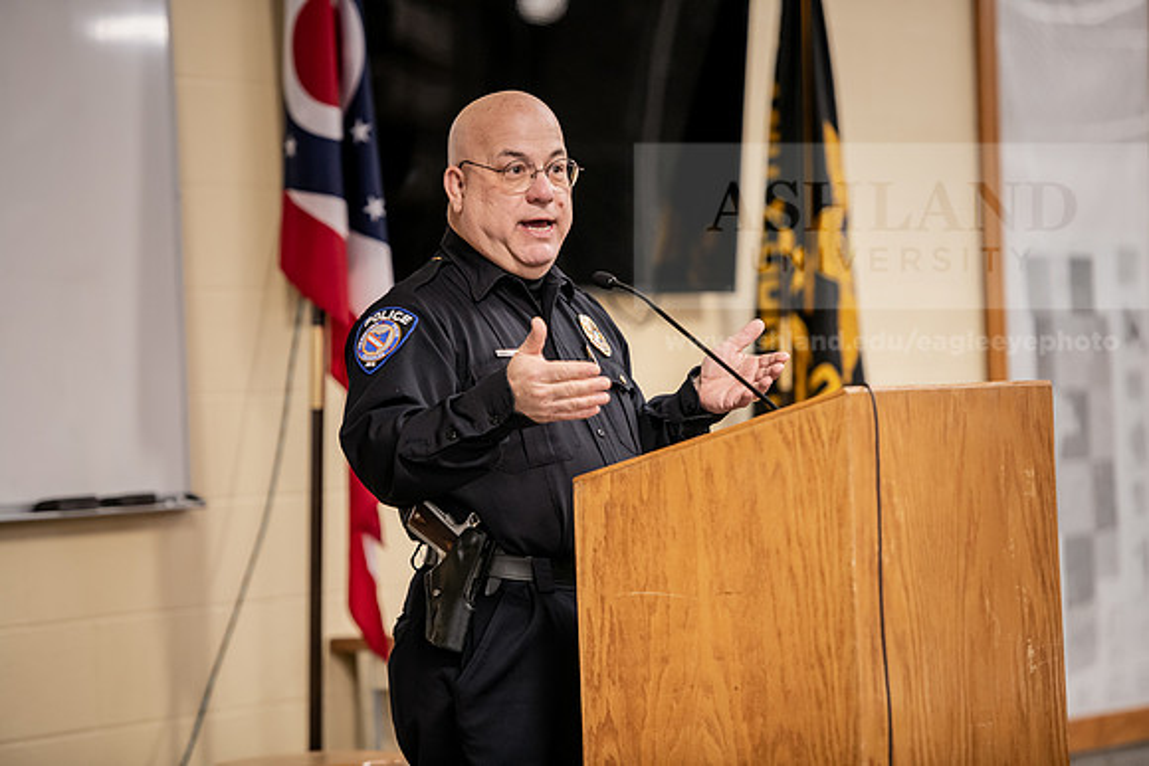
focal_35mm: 165
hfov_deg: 12.4
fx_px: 5267
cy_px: 383
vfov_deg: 8.3
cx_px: 574
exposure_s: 1/200
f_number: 2.8
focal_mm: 165
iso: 1600
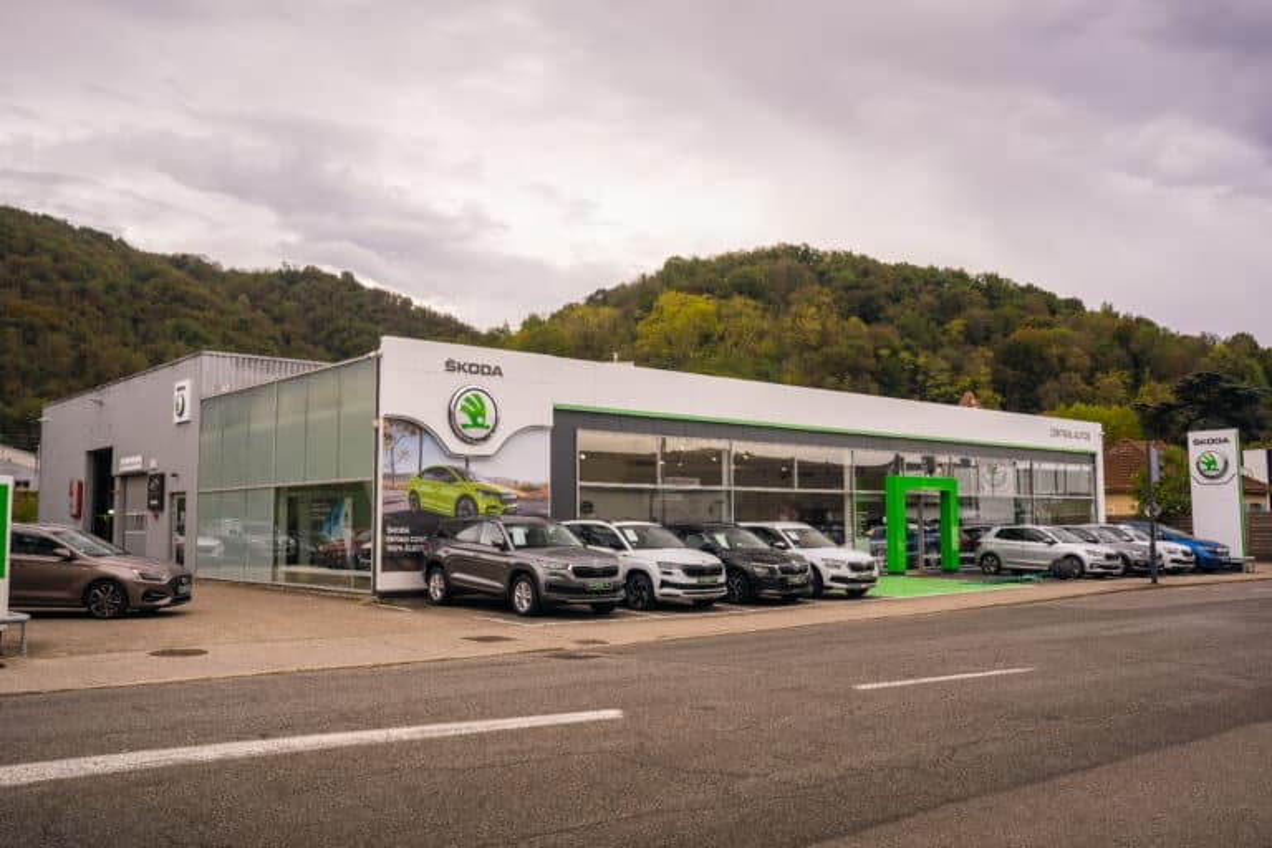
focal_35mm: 31
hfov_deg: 59.8
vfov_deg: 42.0
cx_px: 636
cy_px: 424
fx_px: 1106
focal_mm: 31.3
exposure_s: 1/20
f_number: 8
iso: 200
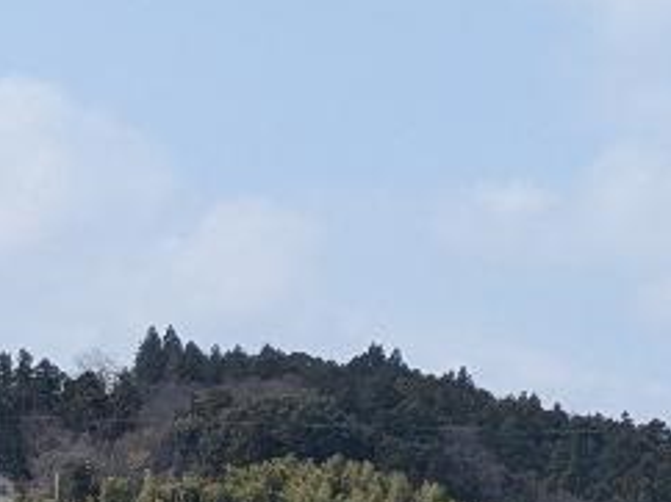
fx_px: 2595
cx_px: 904
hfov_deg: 14.1
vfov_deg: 9.9
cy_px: 1148
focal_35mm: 134
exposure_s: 1/3344
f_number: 1.73
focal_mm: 4.38
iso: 62
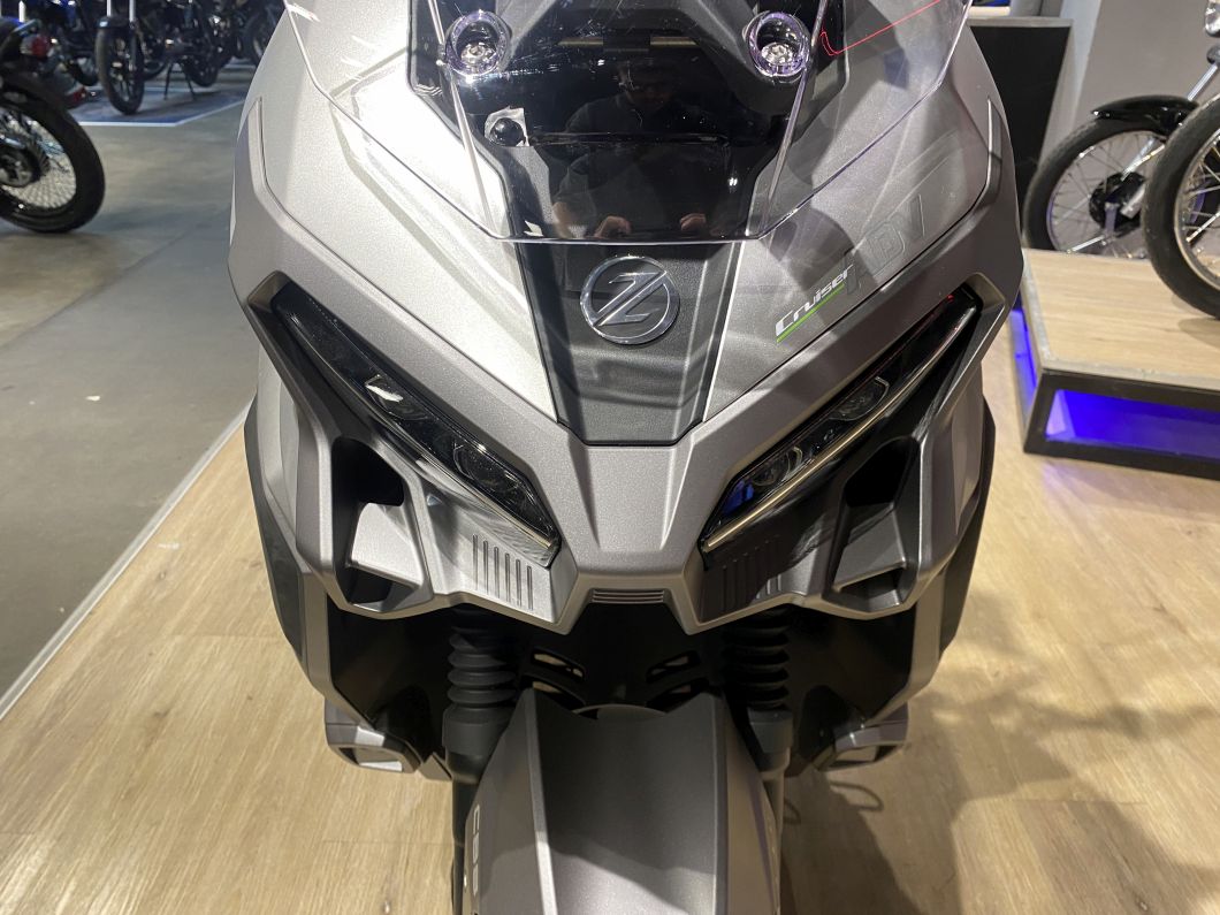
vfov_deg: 53.1
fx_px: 916
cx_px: 610
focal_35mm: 26
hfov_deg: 67.3
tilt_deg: -27.9
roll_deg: -0.8
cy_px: 458
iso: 100
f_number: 1.8
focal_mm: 4.25
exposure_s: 1/50
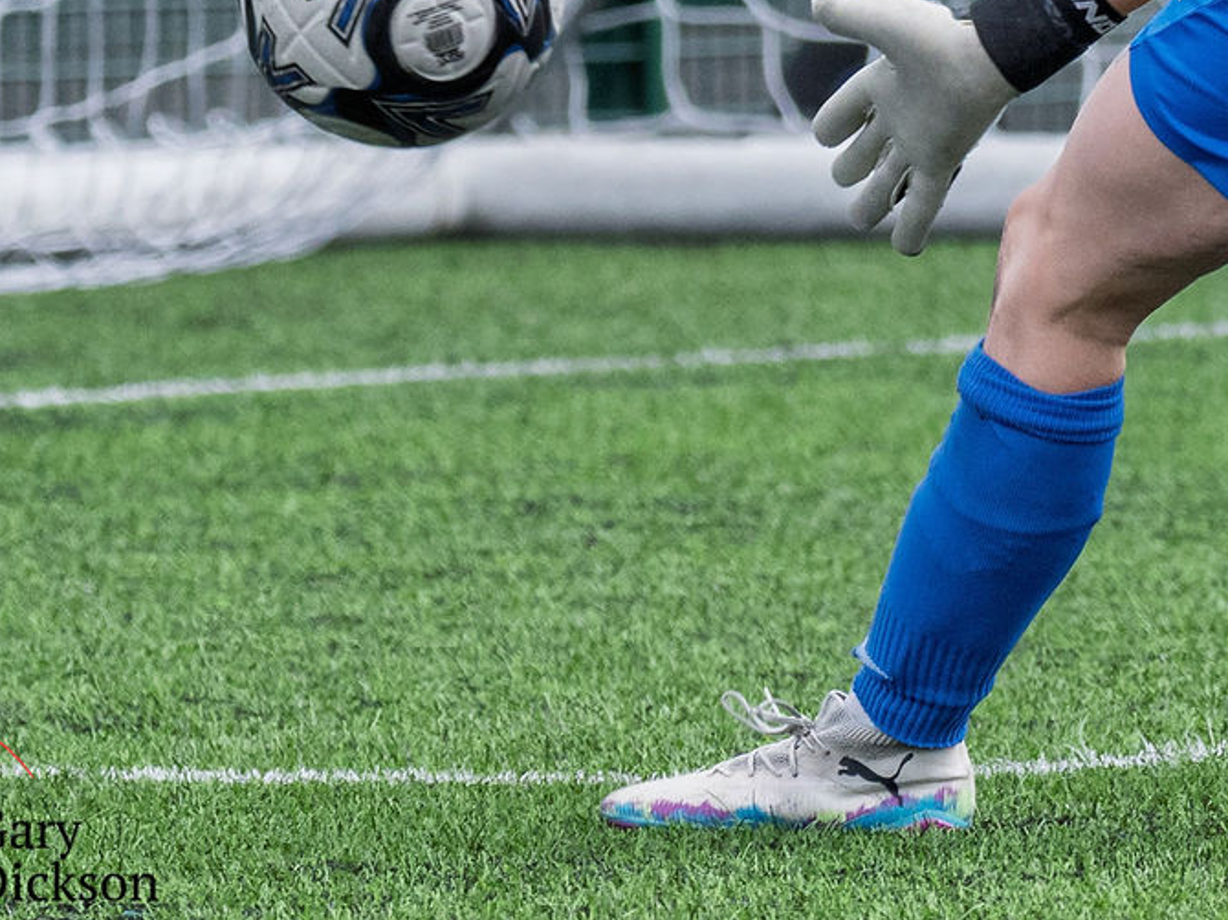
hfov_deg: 1.6
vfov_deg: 1.2
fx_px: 44221
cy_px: -224
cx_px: 2152
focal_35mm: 1247
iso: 720
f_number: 5
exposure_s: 1/1600
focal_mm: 200
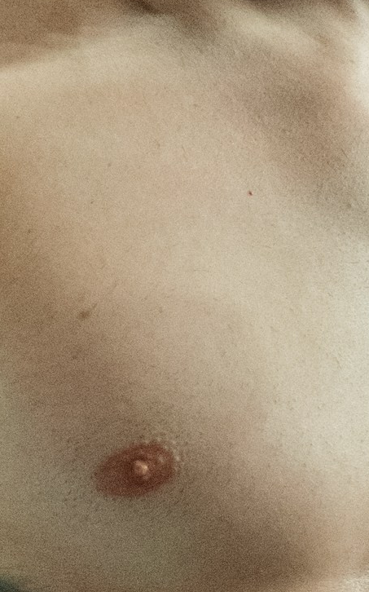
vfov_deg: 3.9
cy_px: 258
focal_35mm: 541
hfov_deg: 2.4
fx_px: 8715
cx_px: 547
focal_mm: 110
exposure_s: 1/640
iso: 7200
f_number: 4
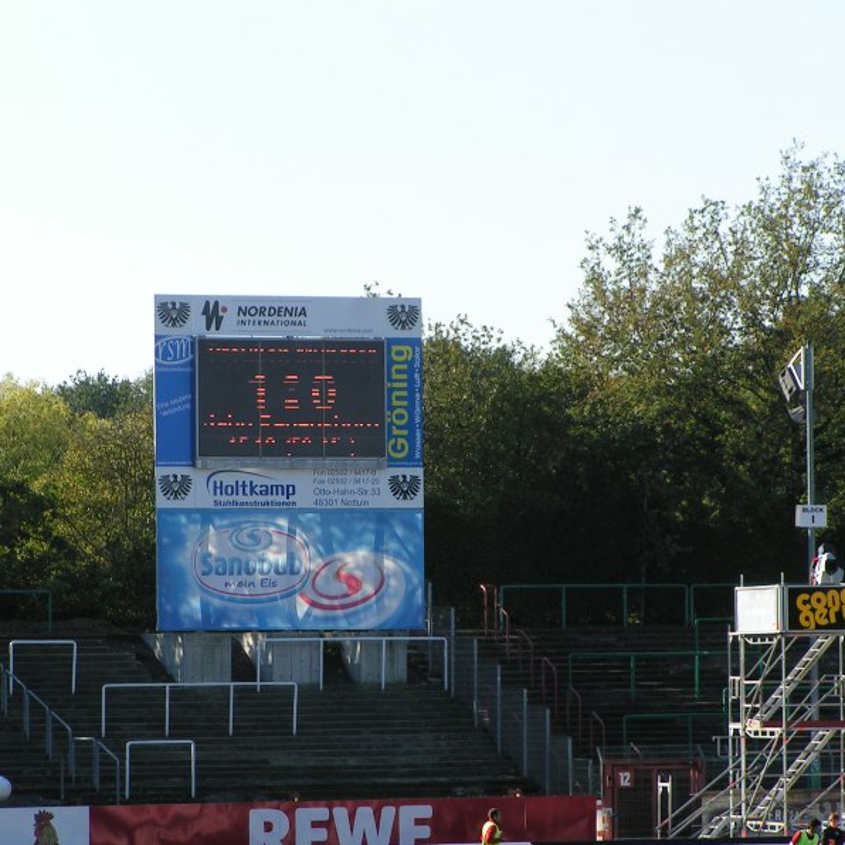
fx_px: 6159
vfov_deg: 7.8
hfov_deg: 7.8
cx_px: 357
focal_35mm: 223
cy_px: 421
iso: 50
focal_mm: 28.8
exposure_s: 1/400
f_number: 5
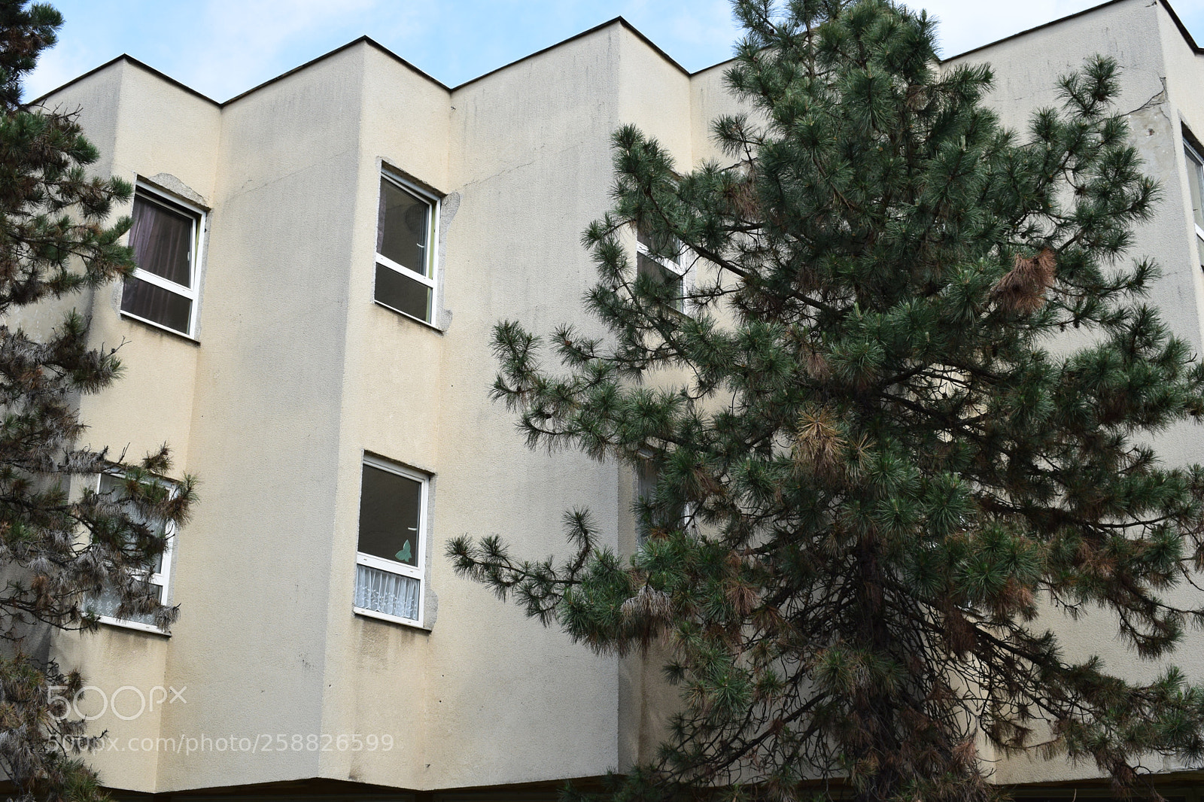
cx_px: 602
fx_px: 1505
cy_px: 401
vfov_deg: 29.9
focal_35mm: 45
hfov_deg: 43.6
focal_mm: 30
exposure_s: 1/400
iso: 400
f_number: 11
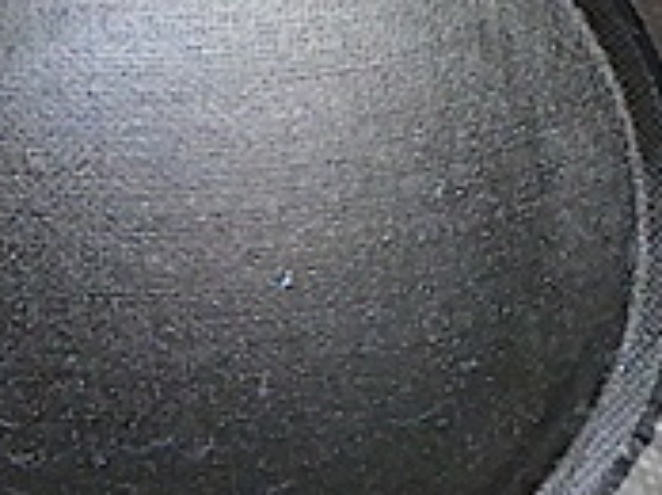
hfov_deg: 2.2
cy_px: 396
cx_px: 194
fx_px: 16902
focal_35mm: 885
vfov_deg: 1.7
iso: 400
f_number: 5.6
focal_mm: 28.7
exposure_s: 1/2.5
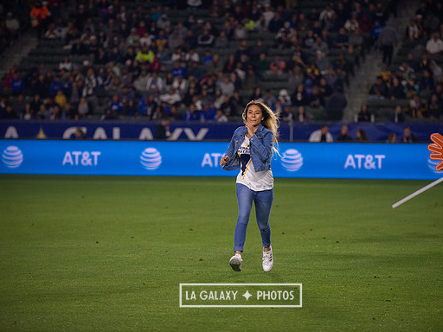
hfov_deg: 11.7
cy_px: 166
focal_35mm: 169
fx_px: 2163
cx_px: 241
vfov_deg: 8.8
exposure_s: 1/2500
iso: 1600
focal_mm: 155
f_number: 2.8
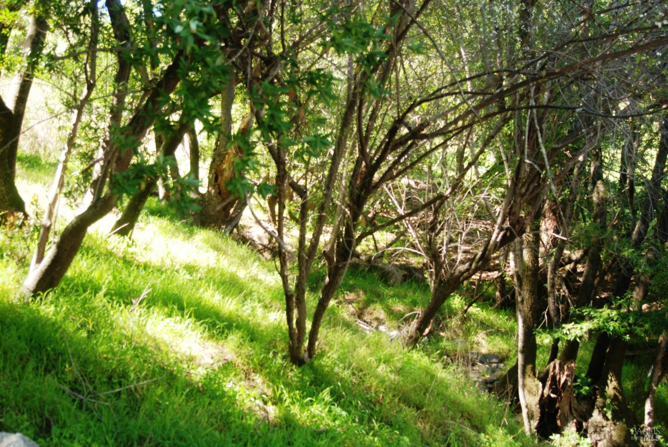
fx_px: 780
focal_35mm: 42
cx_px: 334
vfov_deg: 32.0
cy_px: 224
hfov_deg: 46.3
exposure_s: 1/40
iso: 125
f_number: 3.5
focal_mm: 28
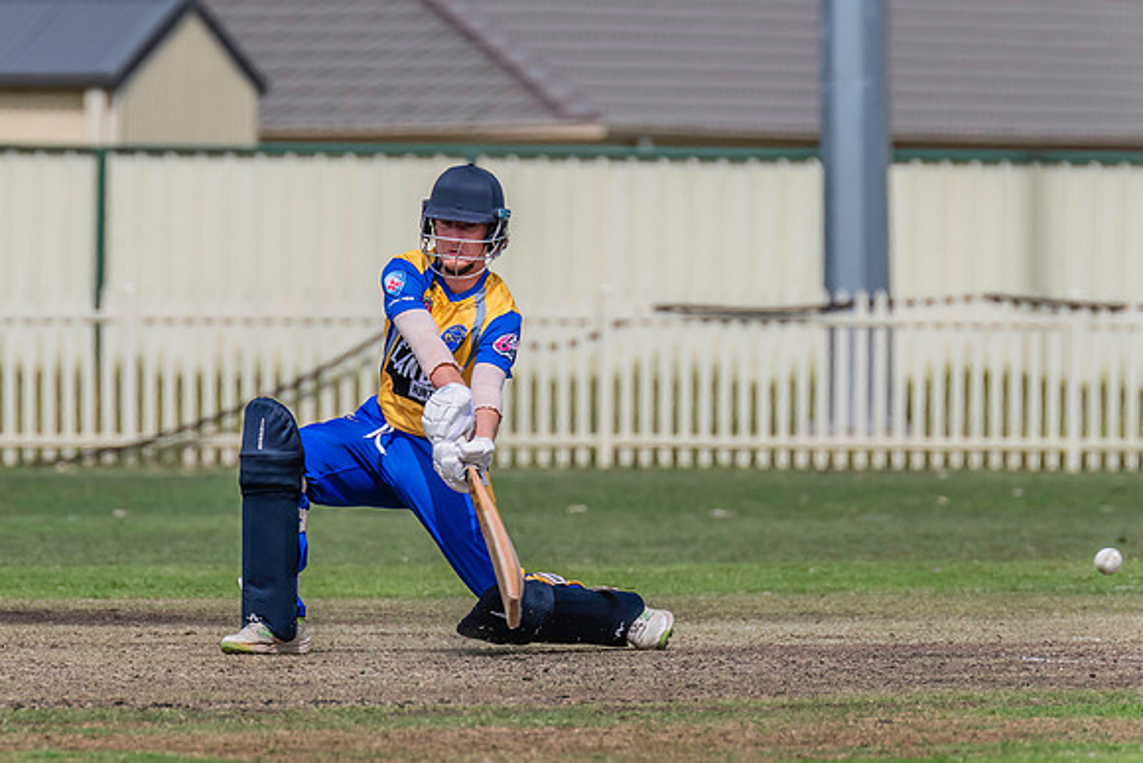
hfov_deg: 2.7
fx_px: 24381
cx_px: 414
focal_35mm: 768
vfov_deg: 1.8
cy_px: 281
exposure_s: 1/2500
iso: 800
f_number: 9
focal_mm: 600
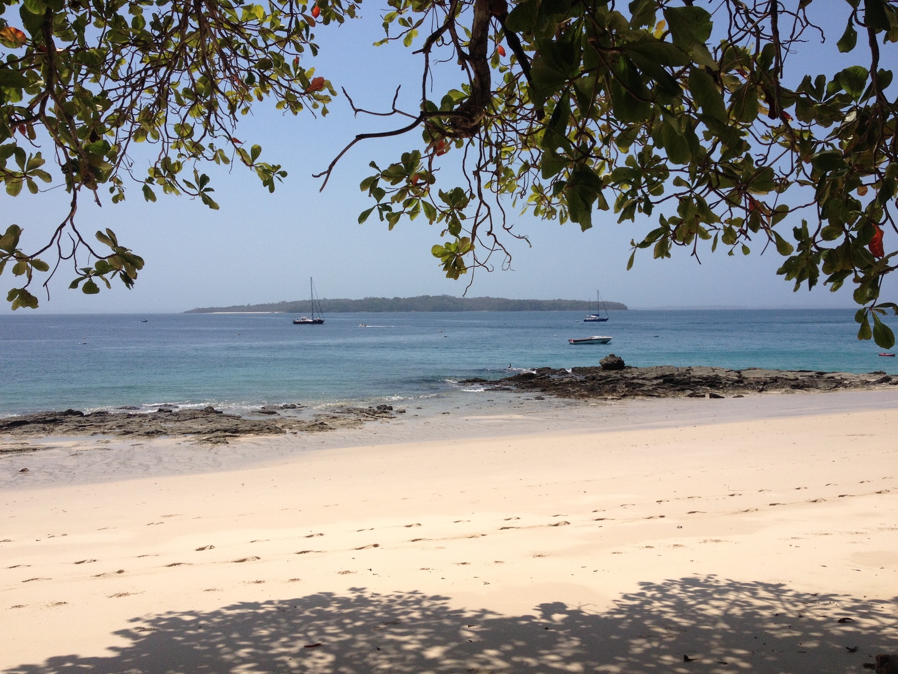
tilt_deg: -5.1
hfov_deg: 52.6
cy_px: 337
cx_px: 449
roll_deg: +0.6
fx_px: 908
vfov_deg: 40.7
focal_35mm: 35
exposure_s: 1/3460
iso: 50
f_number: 2.4
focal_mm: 4.28
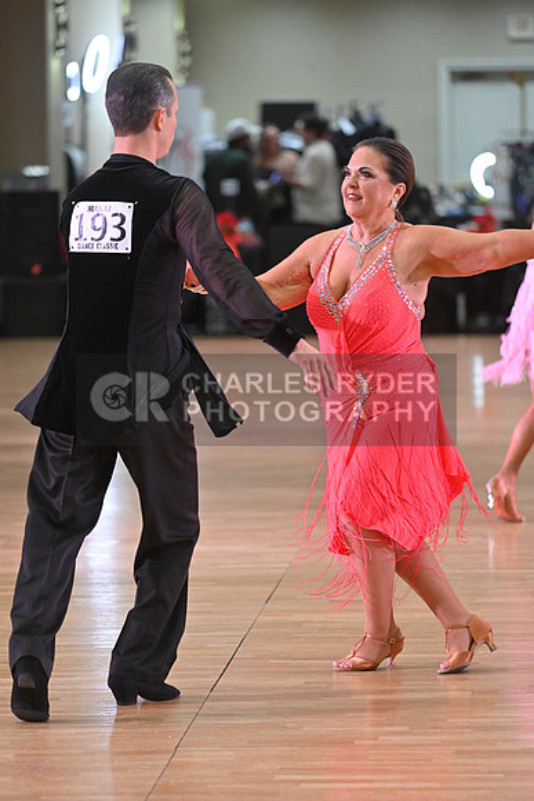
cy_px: 400
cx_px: 267
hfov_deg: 7.4
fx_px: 4113
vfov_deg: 11.1
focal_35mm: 185
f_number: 4
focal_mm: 185
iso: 3200
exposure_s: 1/400
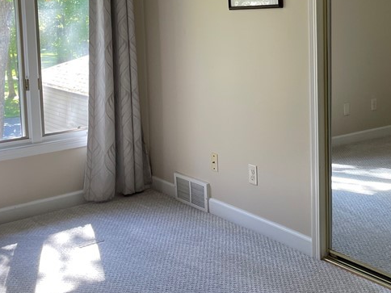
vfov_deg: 26.0
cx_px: 273
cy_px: 53
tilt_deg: -4.5
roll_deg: +1.1
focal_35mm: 55
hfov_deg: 34.5
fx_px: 621
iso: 100
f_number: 1.6
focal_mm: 4.2
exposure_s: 1/120
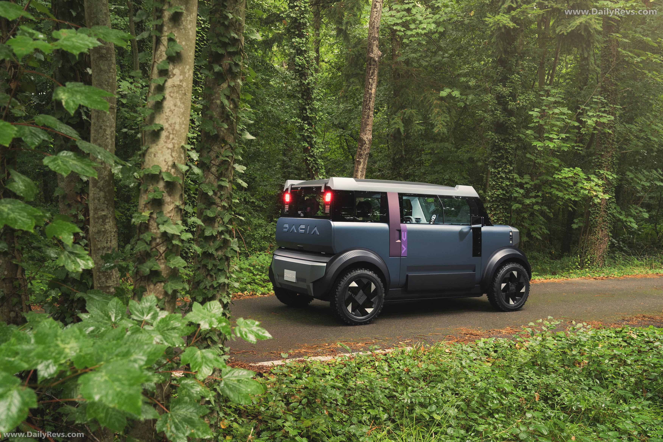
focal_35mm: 34
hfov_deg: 55.8
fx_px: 626
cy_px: 221
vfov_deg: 38.9
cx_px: 332
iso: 100
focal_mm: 34
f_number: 6.3
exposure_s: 1/8
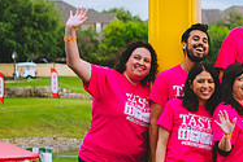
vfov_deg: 8.9
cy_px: 85
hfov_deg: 12.7
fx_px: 1047
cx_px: 347
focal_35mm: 155
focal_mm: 50
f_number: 2.8
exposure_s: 1/200
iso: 64
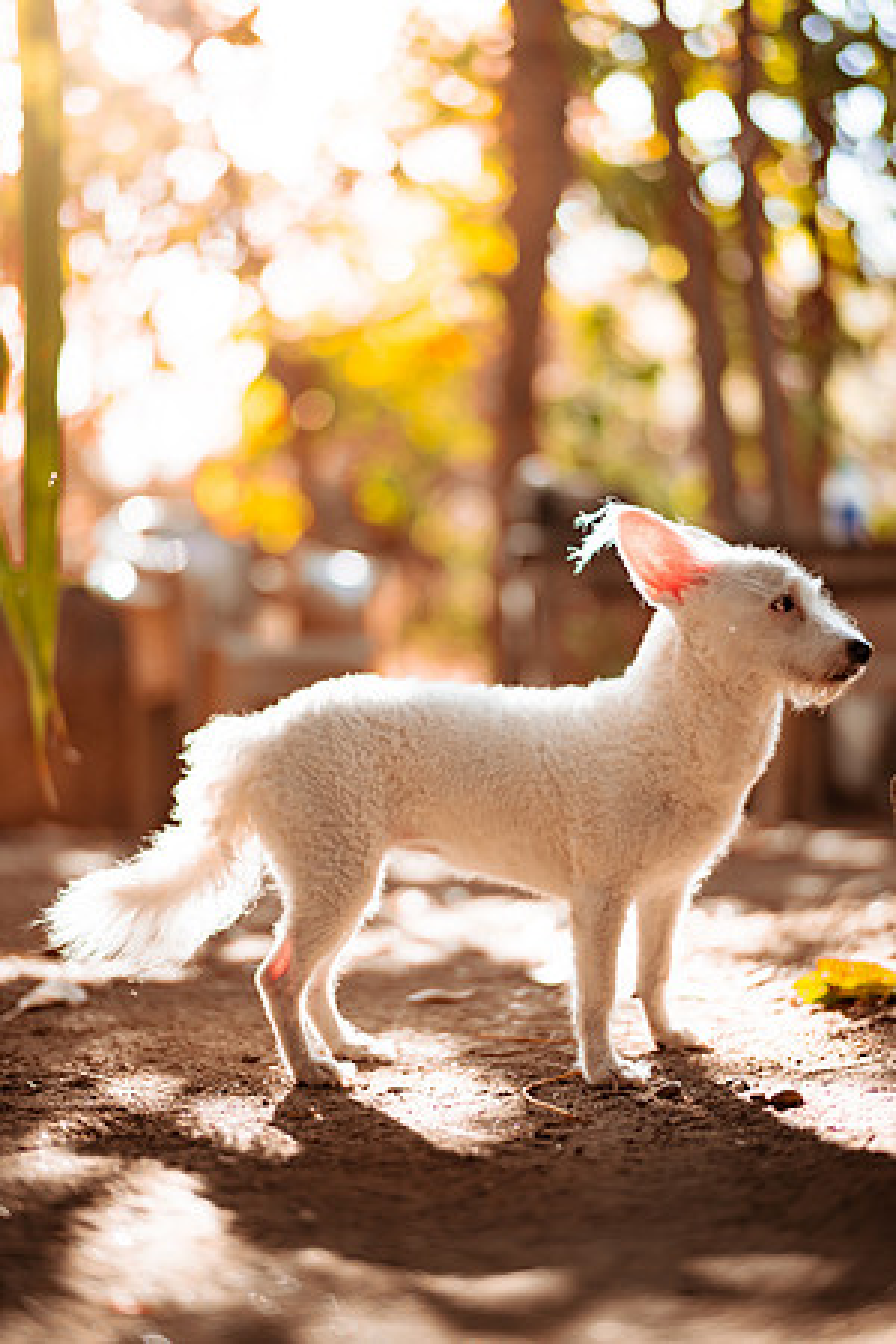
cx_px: 448
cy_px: 672
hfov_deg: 23.4
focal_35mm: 58
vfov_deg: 34.5
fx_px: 2165
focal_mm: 58
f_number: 1.4
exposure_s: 1/640
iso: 125
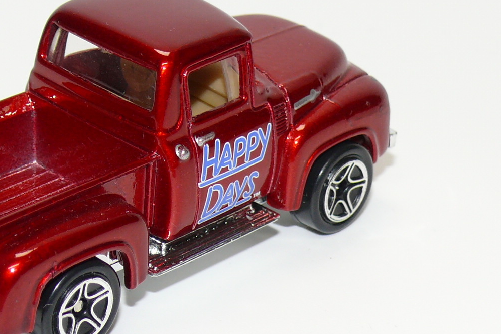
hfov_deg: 13.2
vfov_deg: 8.9
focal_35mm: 155
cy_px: 143
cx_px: 110
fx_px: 2158
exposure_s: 1/30
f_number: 4
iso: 100
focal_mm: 12.8
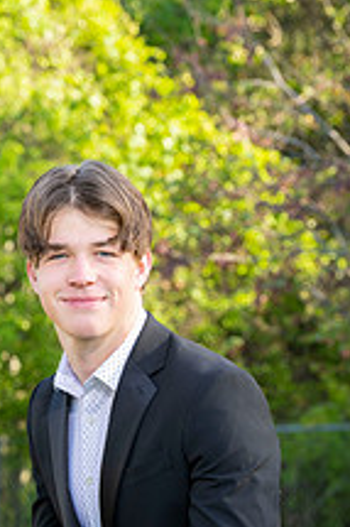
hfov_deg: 5.5
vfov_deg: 8.2
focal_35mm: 251
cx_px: 95
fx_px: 3666
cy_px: 490
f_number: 7.1
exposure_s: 1/125
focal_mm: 120
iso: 250
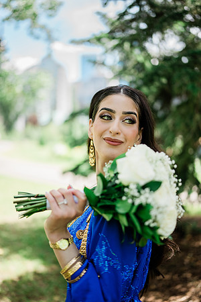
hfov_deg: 37.9
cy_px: 151
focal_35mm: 35
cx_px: 100
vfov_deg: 54.4
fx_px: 293
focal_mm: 35
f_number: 1.2
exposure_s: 1/1250
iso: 125
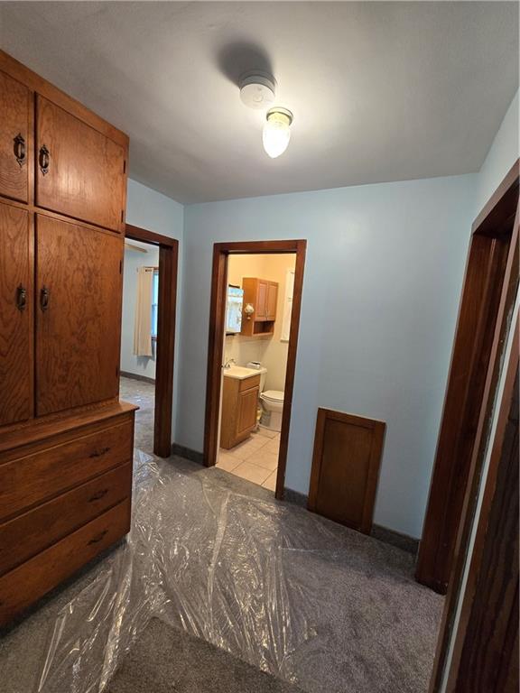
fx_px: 260
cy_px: 346
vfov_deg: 106.2
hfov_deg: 89.9
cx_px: 260
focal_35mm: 13
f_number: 2.2
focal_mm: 2.2
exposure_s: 1/60
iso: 320
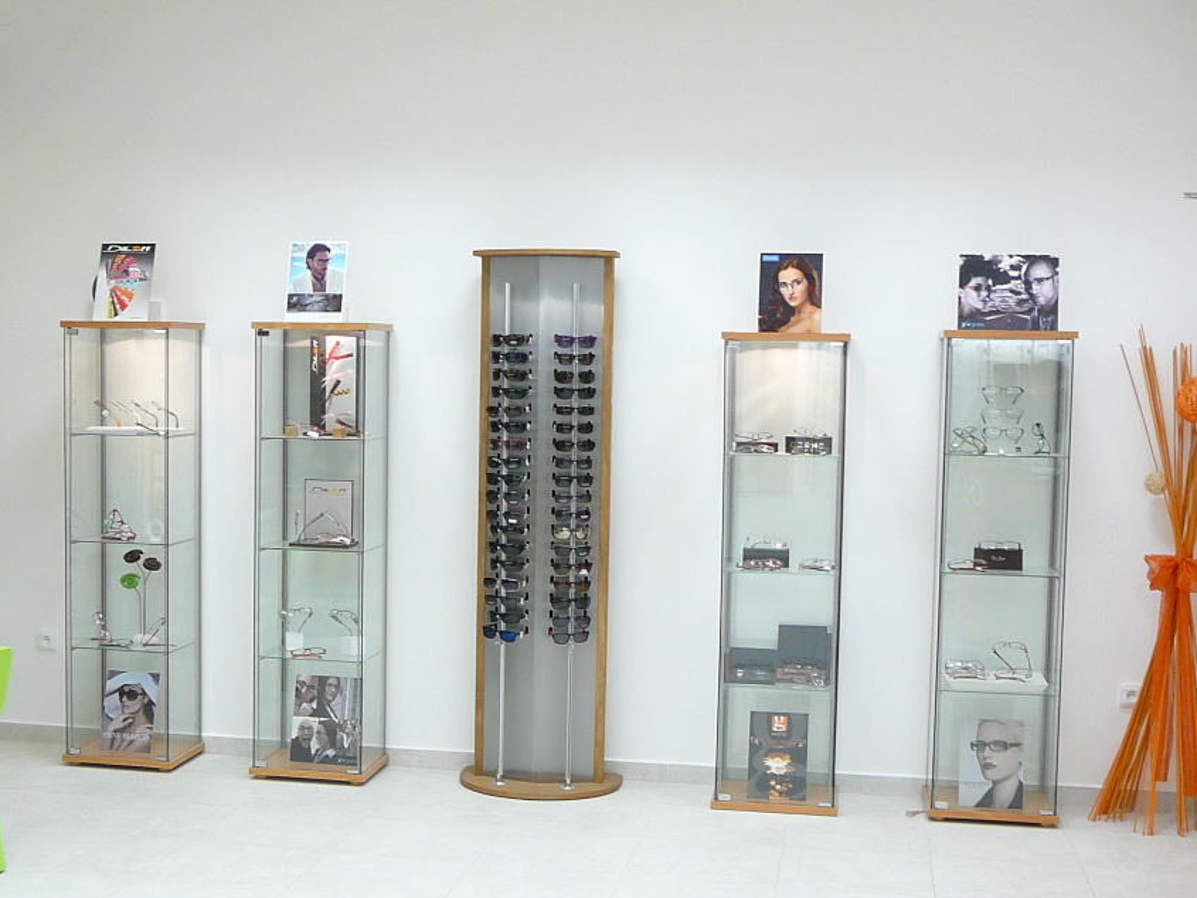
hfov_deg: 35.9
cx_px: 441
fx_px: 1833
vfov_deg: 27.5
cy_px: 510
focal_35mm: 53
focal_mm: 5.2
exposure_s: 1/15
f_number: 2.8
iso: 100
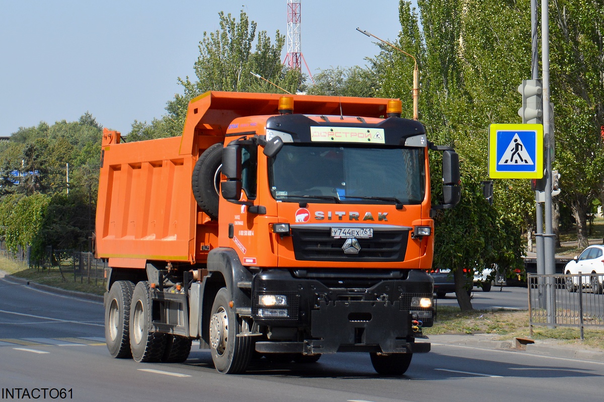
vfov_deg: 12.2
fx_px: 1887
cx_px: 302
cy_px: 201
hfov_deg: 18.2
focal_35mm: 112
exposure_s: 1/1600
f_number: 6.3
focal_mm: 75
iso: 400
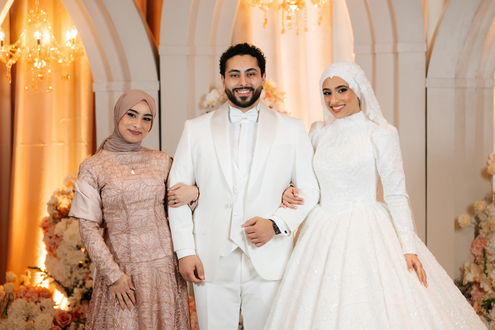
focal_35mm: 95
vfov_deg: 14.4
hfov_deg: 21.5
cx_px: 240
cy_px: 160
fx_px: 1305
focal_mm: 92
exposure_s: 1/200
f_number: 2.8
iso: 400
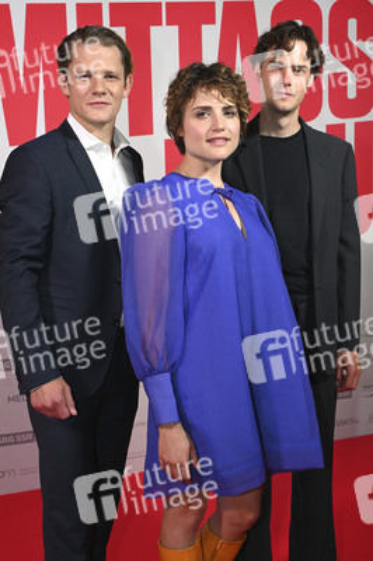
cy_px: 280
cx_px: 186
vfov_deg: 51.9
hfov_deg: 35.9
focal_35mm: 37
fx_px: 576
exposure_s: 1/200
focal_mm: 37
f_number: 7.1
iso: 2000
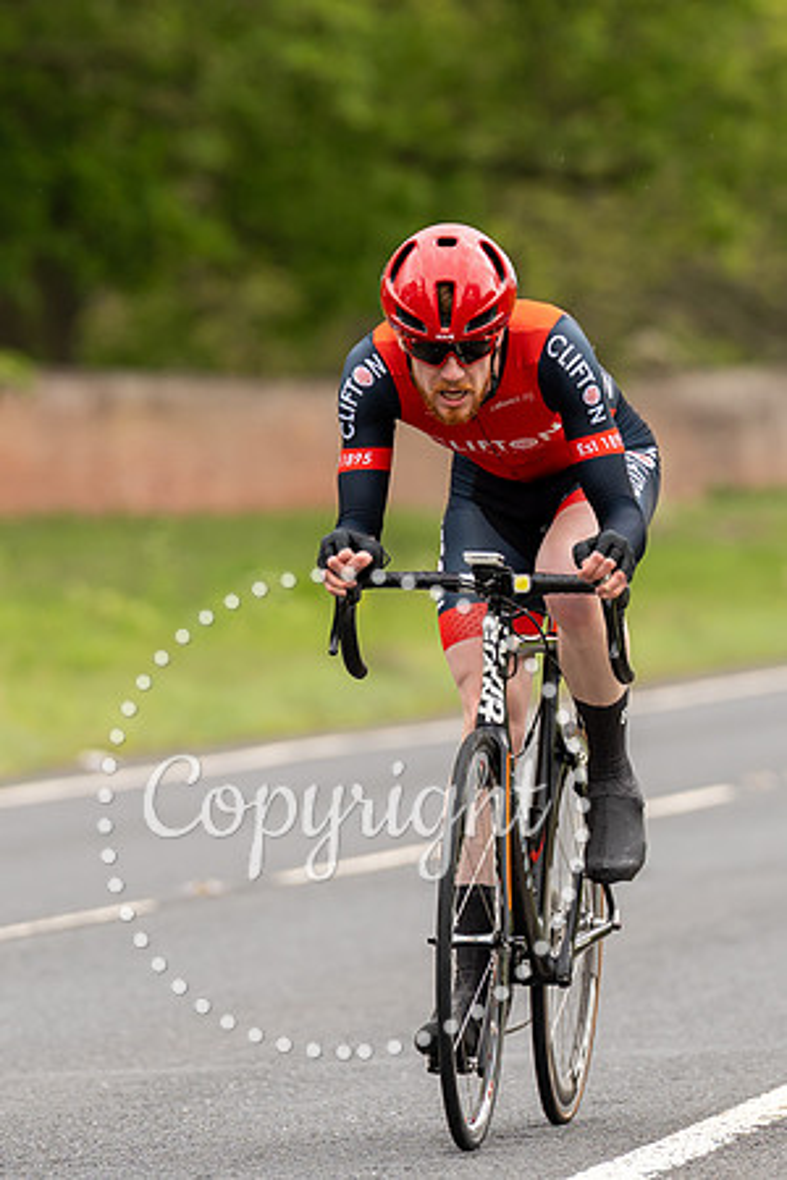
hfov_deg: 3.1
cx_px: 516
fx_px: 14626
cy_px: 383
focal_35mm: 446
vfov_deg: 4.6
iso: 250
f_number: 3.5
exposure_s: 1/1000
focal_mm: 200
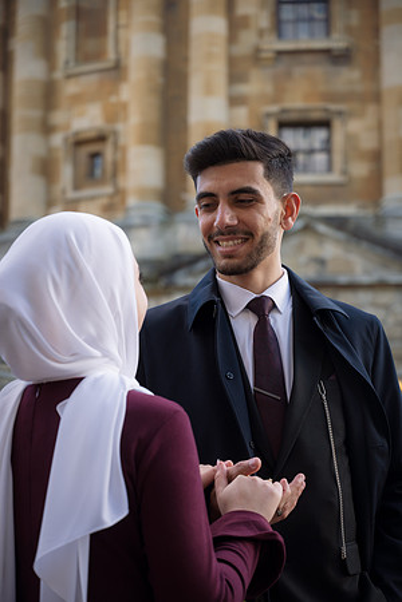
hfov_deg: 19.5
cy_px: 301
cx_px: 201
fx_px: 1172
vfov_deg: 28.8
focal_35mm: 70
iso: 100
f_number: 4
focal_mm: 70
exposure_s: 1/125
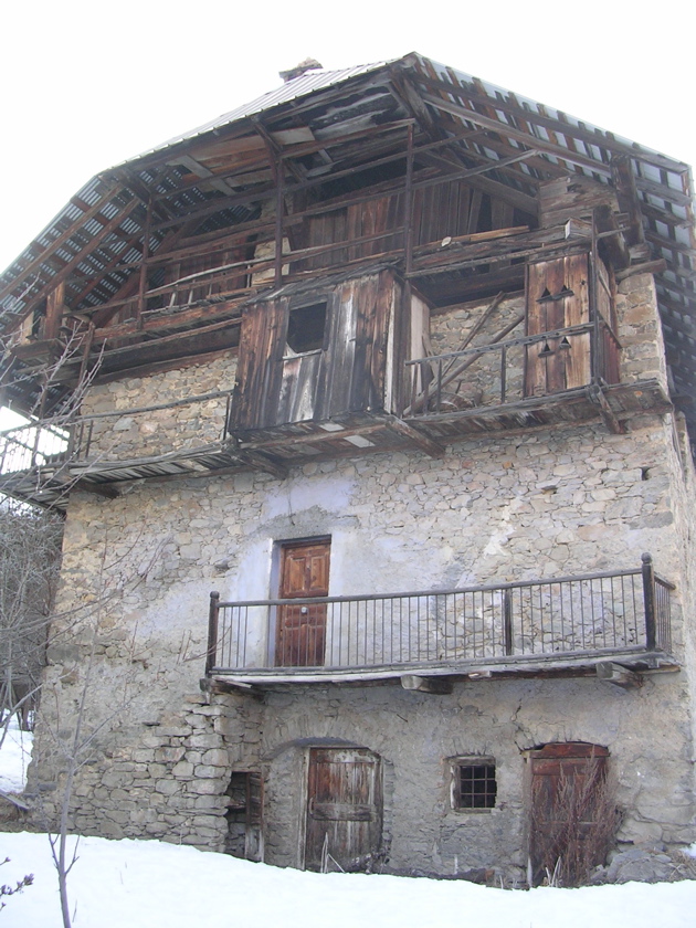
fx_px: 1019
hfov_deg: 37.7
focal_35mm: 38
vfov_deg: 49.0
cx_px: 348
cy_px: 464
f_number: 2.8
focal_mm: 5.8
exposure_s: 1/82.4
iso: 50
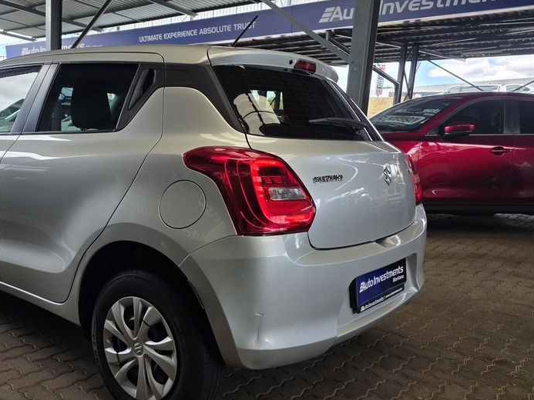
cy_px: 219
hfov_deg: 52.5
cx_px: 161
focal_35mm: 34
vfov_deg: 41.8
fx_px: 525
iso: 40
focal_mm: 6.25
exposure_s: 1/359
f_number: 1.7
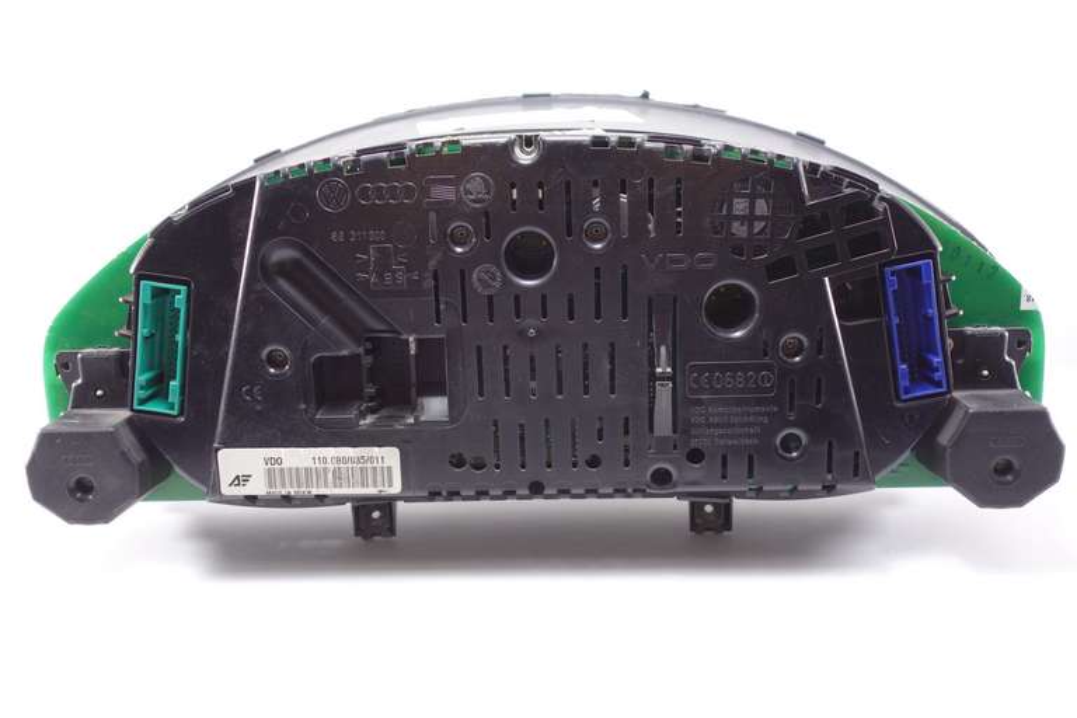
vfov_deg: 40.0
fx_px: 987
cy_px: 359
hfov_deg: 57.2
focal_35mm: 33
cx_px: 538
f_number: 2.5
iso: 250
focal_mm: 12.18
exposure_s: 1/40
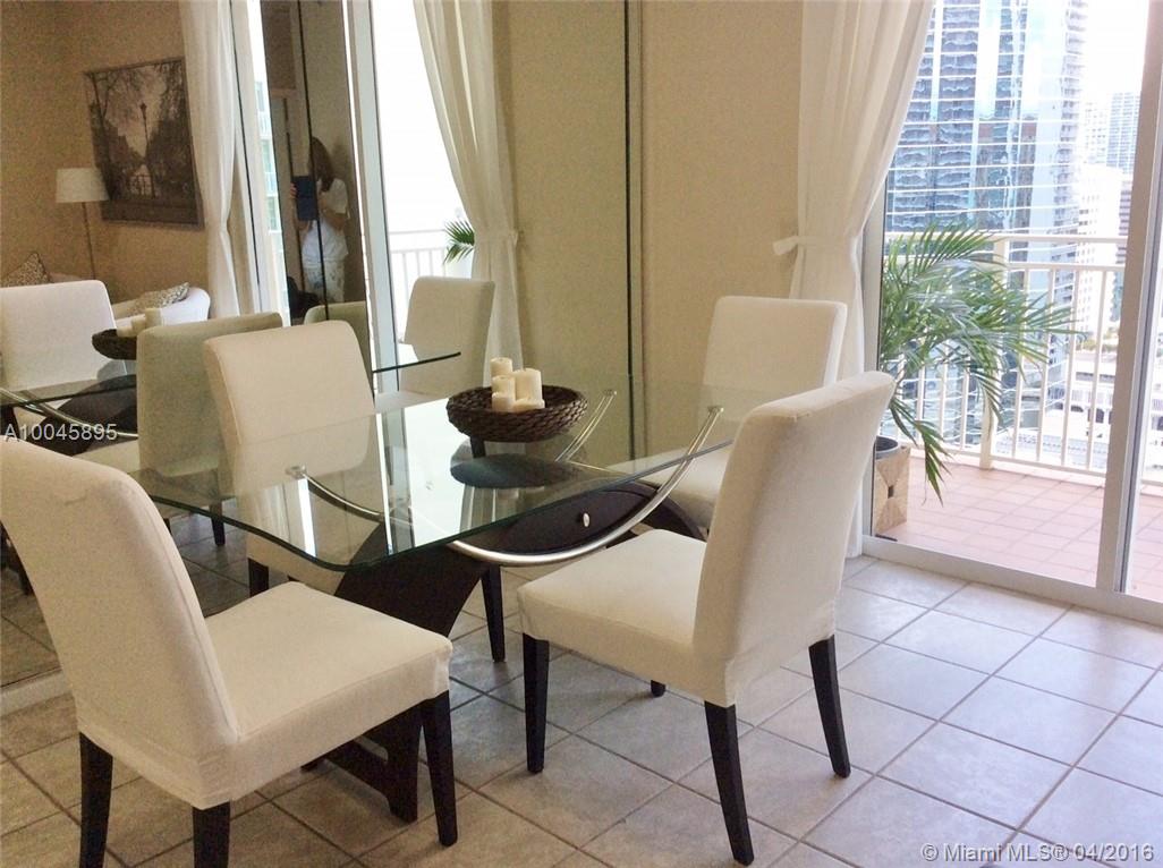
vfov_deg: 44.0
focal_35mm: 32
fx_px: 1073
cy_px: 434
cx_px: 582
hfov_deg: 56.9
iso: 64
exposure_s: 1/120
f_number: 2.4
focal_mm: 3.3
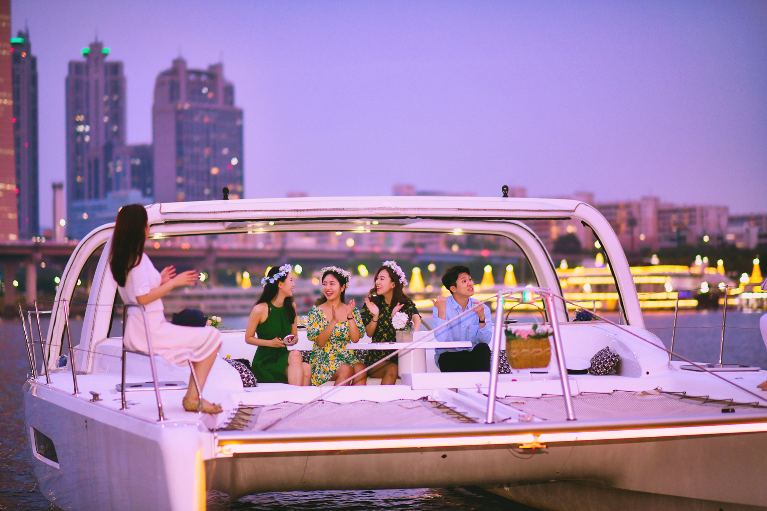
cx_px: 384
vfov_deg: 16.1
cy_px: 256
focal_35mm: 85
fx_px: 1811
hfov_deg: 23.9
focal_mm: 85
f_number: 1.4
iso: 1600
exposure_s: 1/200
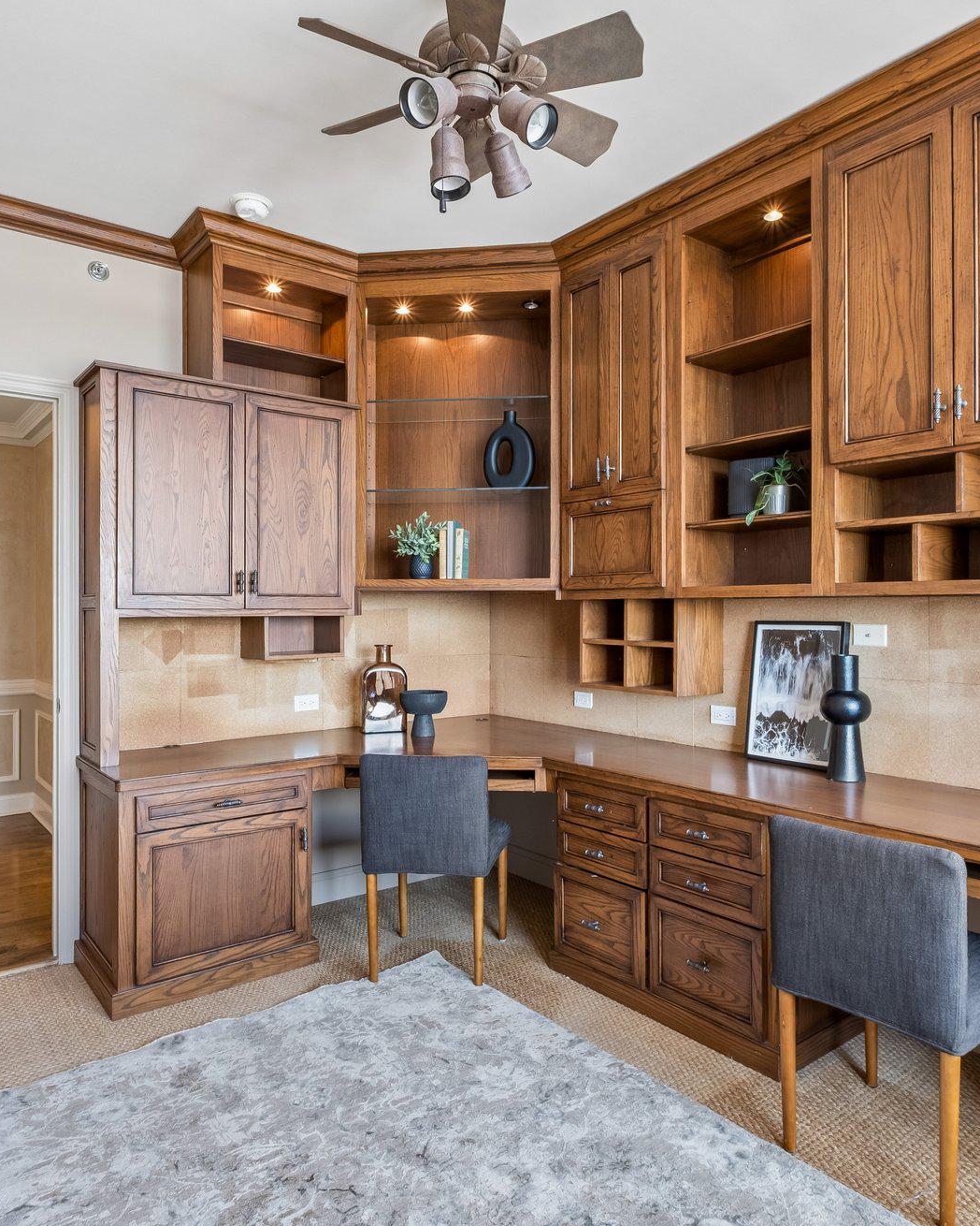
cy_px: 616
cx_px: 549
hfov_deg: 62.9
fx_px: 798
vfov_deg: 75.0
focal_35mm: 22
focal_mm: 10
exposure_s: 1/8
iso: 250
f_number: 8
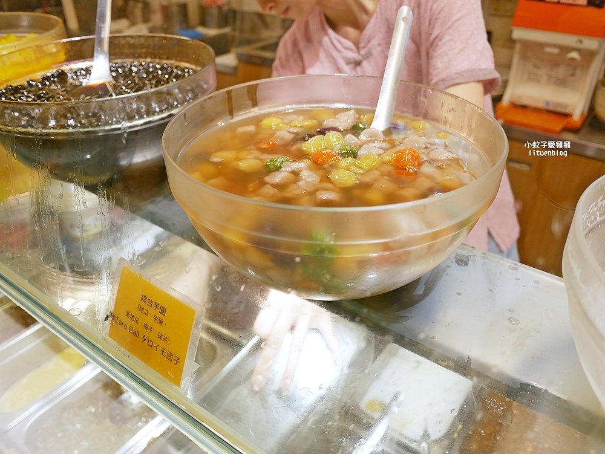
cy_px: 227
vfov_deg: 49.8
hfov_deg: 63.4
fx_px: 490
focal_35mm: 28
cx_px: 302
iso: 320
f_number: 2.5
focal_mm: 14
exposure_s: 1/60
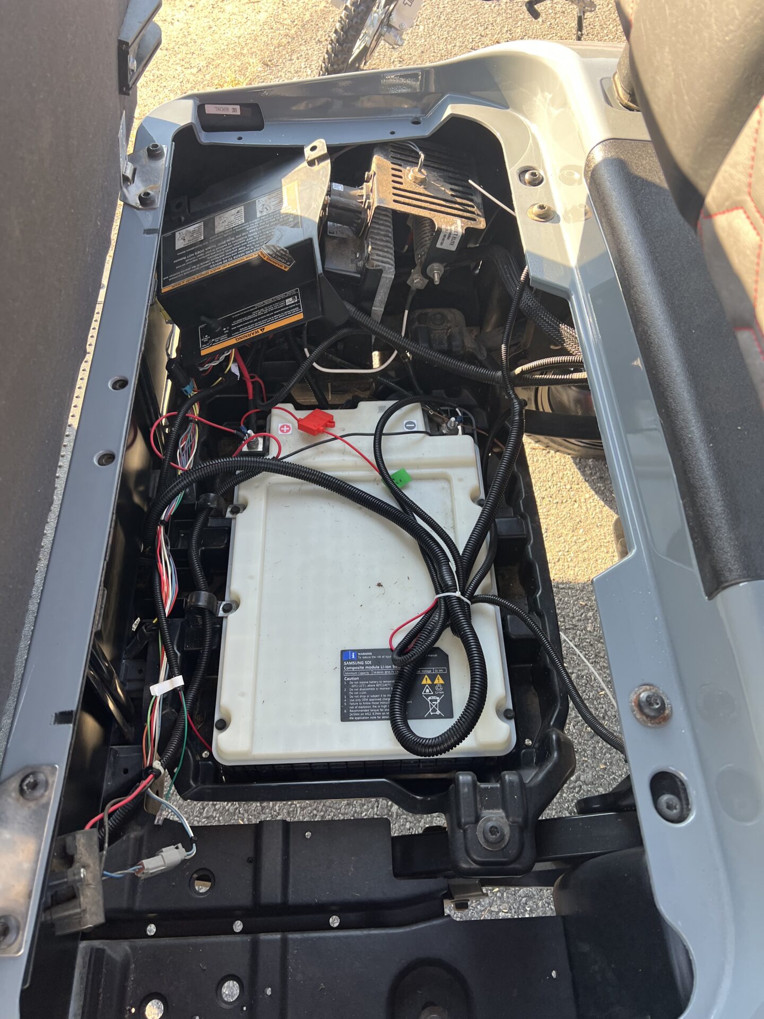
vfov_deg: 67.3
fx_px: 765
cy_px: 510
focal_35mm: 26
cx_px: 382
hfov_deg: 53.1
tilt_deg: -59.1
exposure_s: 1/171
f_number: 1.5
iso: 50
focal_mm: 5.7
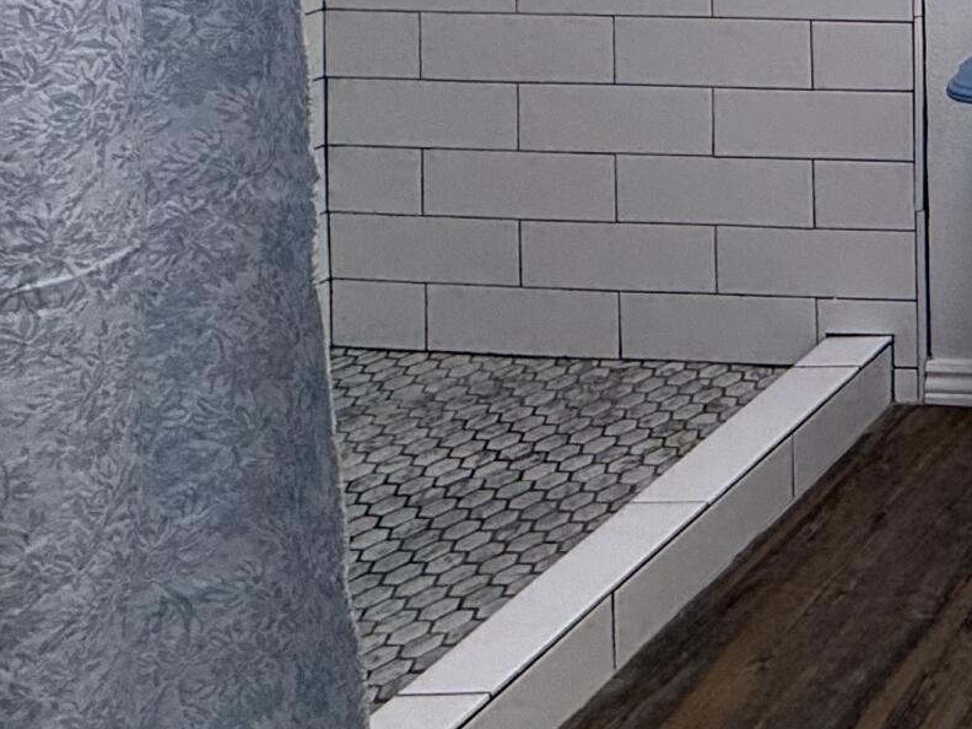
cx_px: 1646
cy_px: -373
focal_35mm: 53
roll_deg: +0.0
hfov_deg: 23.5
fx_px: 1488
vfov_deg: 22.4
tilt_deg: -0.8
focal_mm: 2.22
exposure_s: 1/191
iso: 50
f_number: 2.2
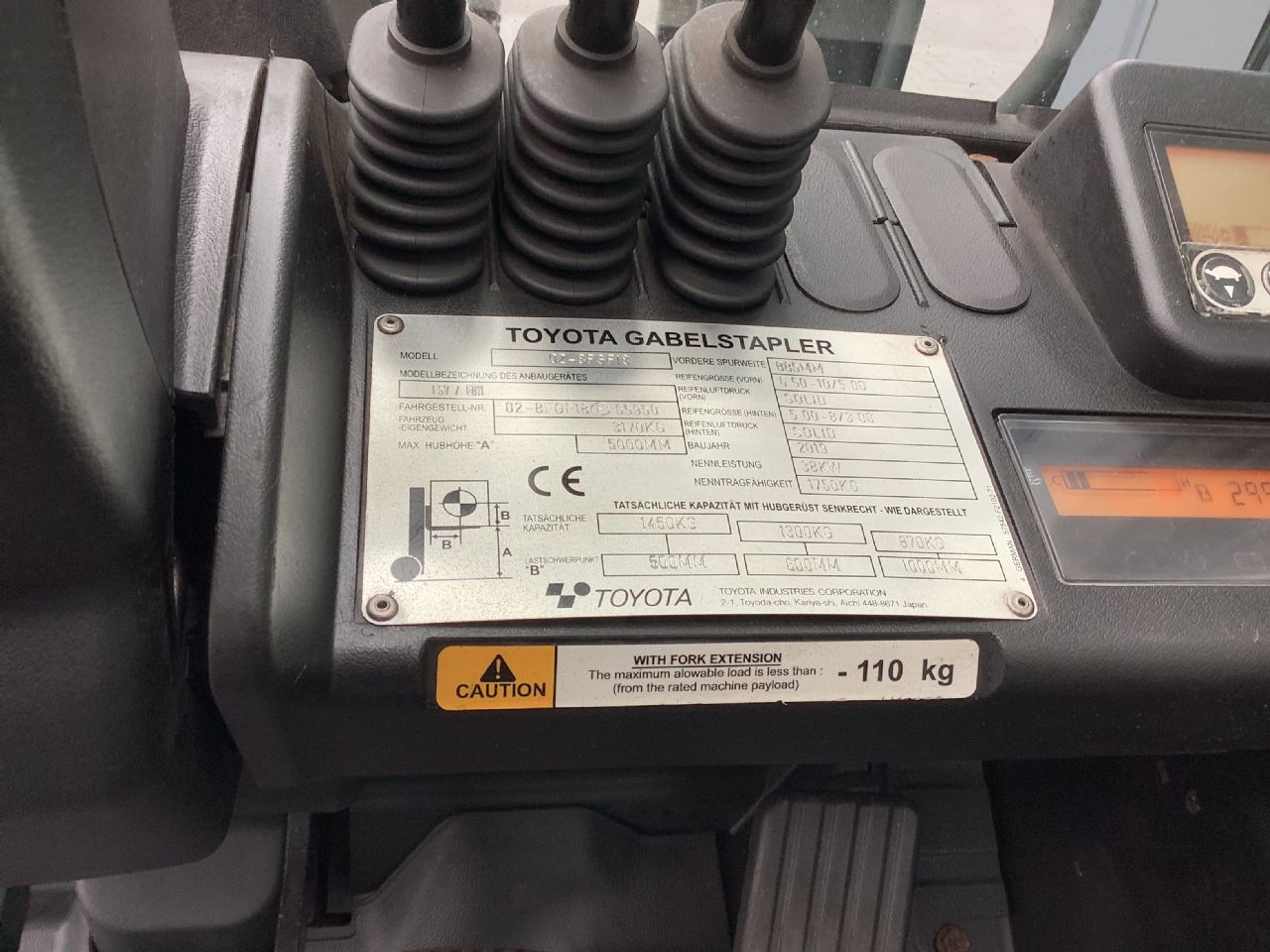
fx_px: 1137
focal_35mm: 31
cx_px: 635
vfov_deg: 45.4
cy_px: 476
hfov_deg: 58.4
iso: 64
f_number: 2.4
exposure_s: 1/120
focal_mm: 3.3
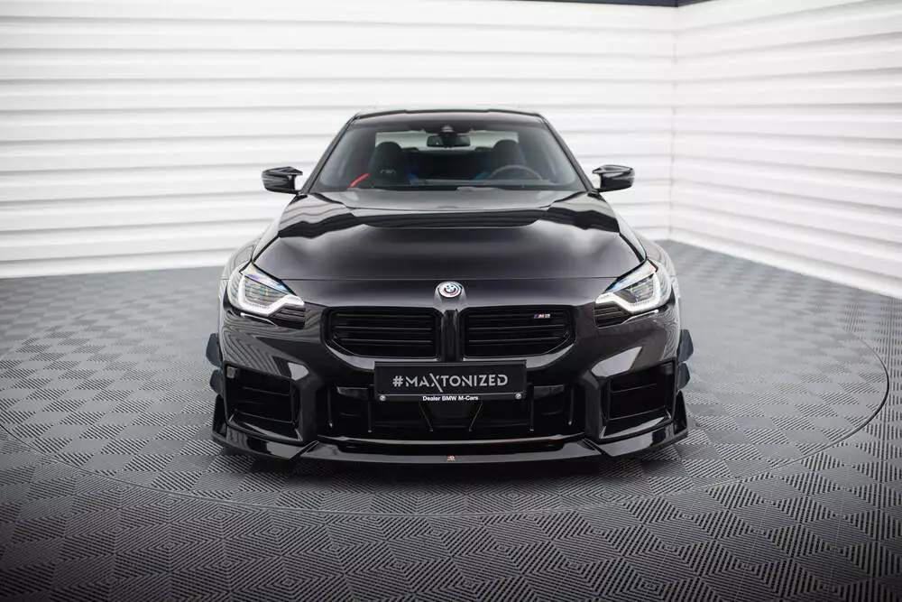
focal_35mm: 35
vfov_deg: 37.7
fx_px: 882
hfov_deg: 54.2
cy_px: 301
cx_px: 453
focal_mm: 35
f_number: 2.5
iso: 500
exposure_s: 1/160
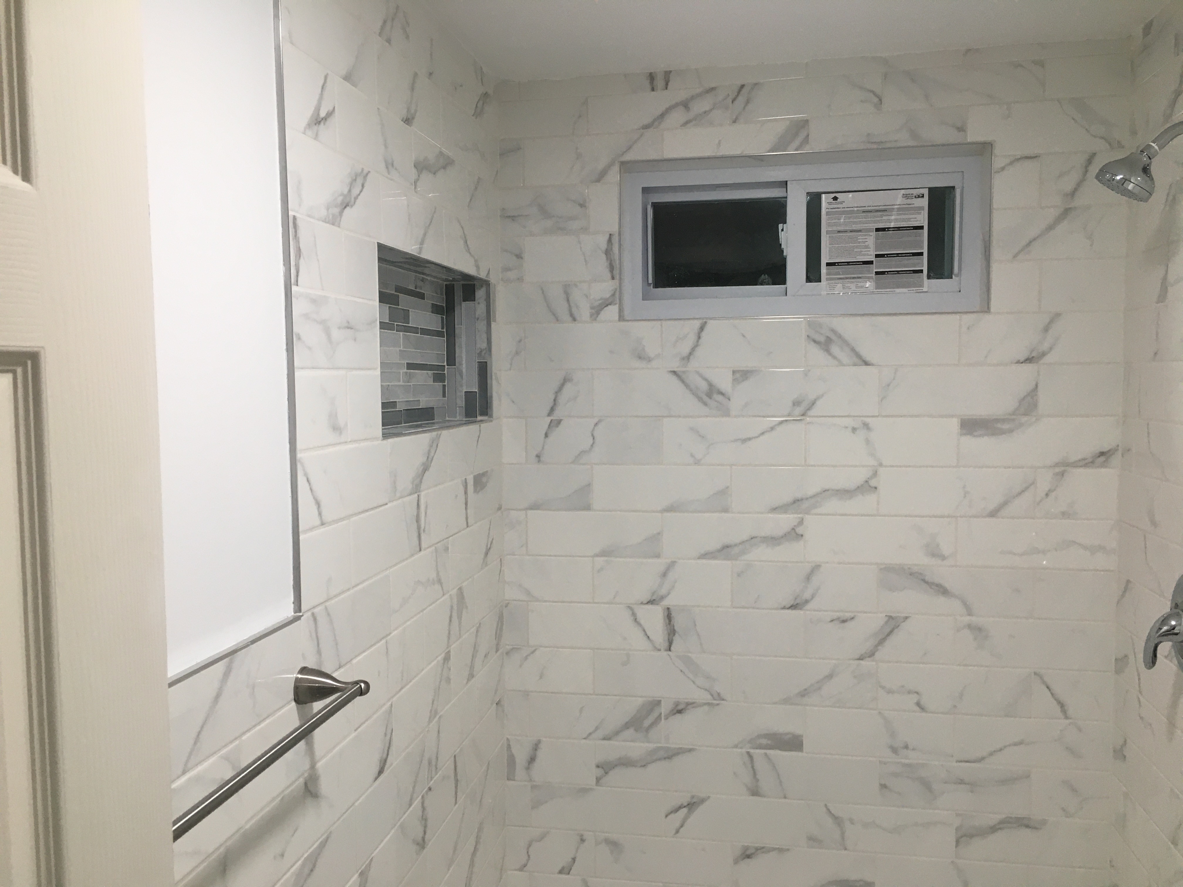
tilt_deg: -3.5
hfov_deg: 61.7
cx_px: 592
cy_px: 444
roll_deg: +0.6
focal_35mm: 29
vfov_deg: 48.2
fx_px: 991
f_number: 2.2
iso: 32
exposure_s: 1/30
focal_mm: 4.15
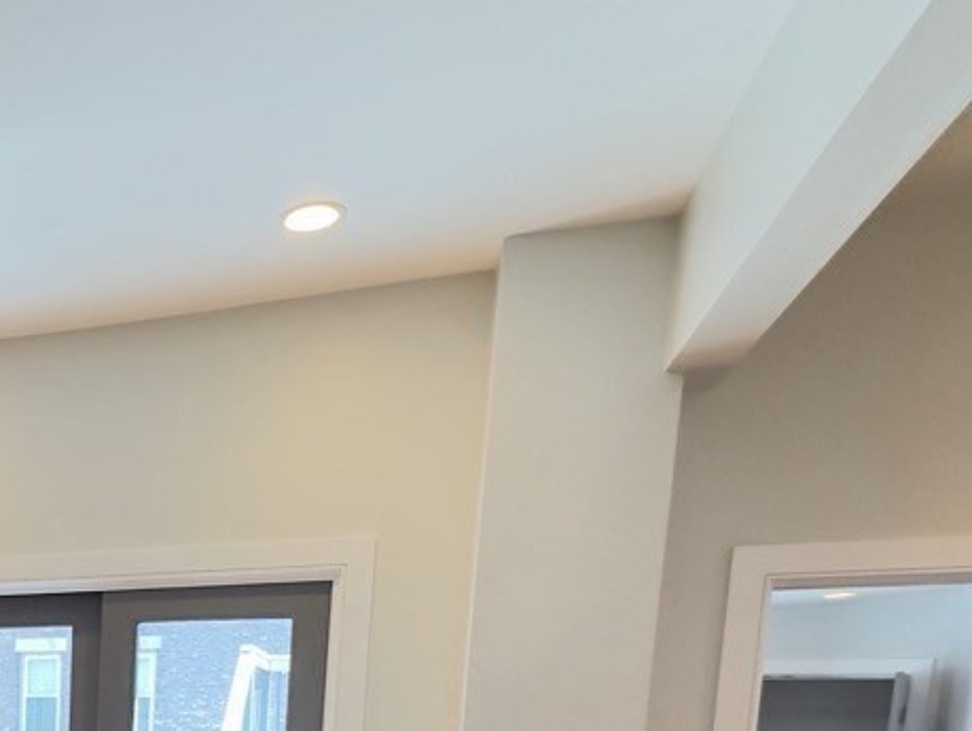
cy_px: 884
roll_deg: -1.3
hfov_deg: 39.7
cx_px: -76
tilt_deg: -6.9
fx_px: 1096
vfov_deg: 30.9
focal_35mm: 39
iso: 200
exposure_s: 1/60
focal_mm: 2.22
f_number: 2.2
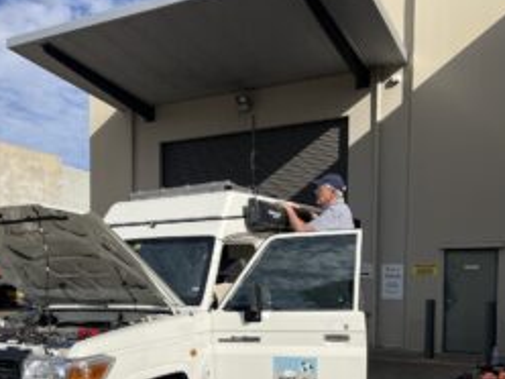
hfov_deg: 44.4
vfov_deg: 33.5
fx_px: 613
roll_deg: +0.0
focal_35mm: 42
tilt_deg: -1.5
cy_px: 295
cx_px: 189
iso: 32
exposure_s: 1/5814
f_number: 1.6
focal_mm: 4.2
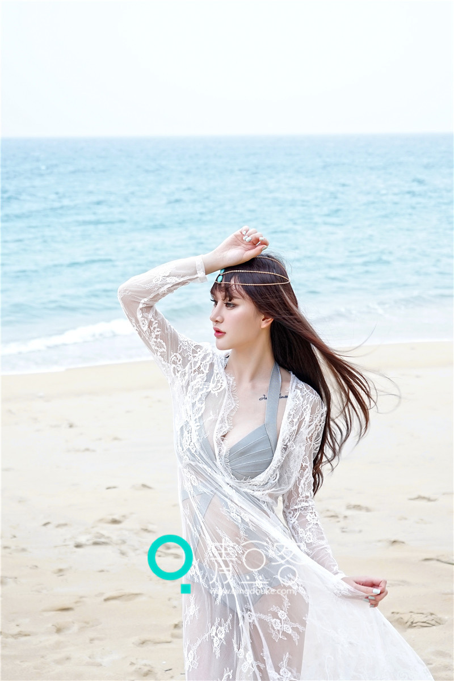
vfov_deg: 32.9
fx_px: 1154
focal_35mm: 61
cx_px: 227
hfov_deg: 22.3
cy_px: 340
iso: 125
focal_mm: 41
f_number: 4
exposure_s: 1/90
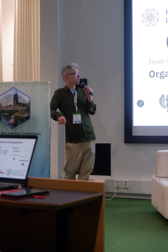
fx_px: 461
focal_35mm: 66
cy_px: 126
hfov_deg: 20.6
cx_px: 84
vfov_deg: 30.5
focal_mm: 44.5
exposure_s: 1/100
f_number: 5.6
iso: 3200
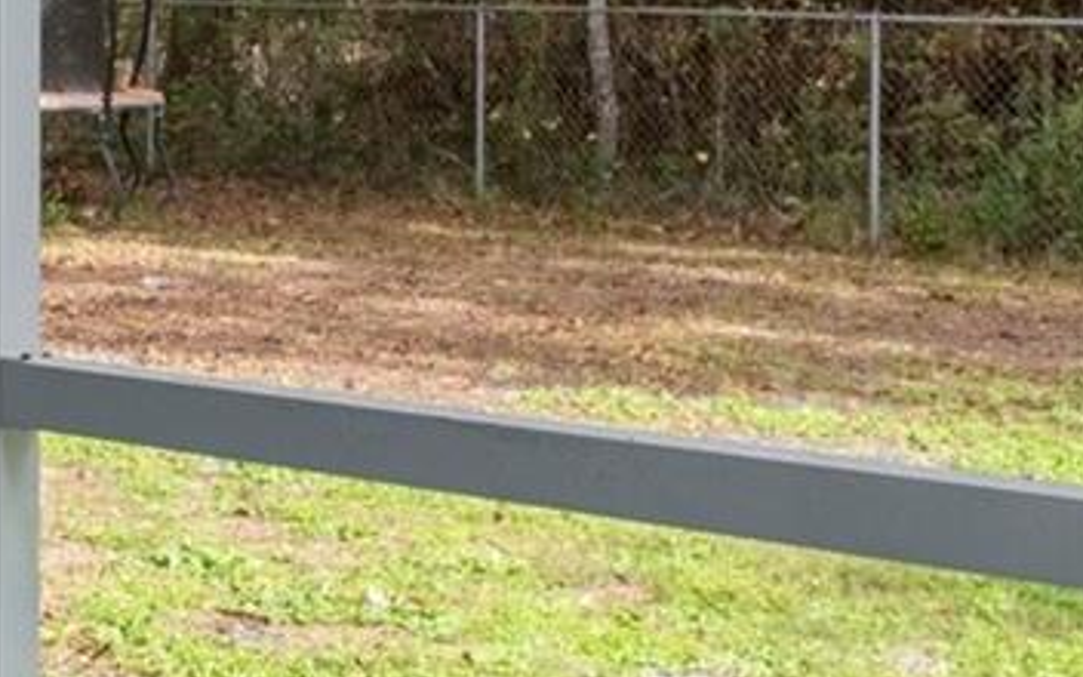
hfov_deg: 19.5
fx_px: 2666
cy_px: 58
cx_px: -621
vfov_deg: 14.3
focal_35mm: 90
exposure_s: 1/250
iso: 320
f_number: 8
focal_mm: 13
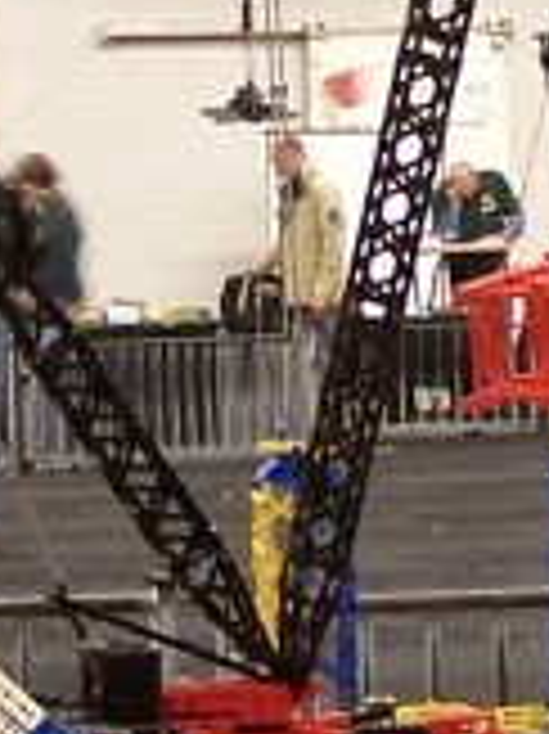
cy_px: -135
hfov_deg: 5.9
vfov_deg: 7.8
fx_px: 5336
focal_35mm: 252
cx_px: 540
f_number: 2.8
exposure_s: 1/2
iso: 80
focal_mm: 6.7
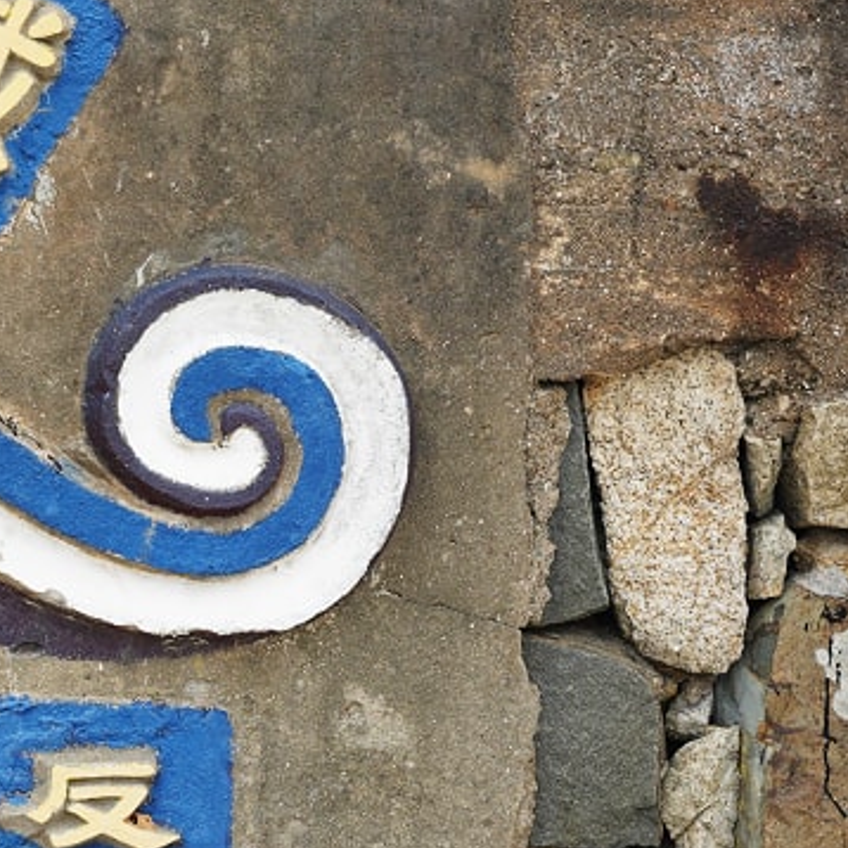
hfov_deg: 10.2
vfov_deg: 10.6
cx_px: -512
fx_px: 4573
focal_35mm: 165
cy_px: 559
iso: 160
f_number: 4
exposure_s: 1/160
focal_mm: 58
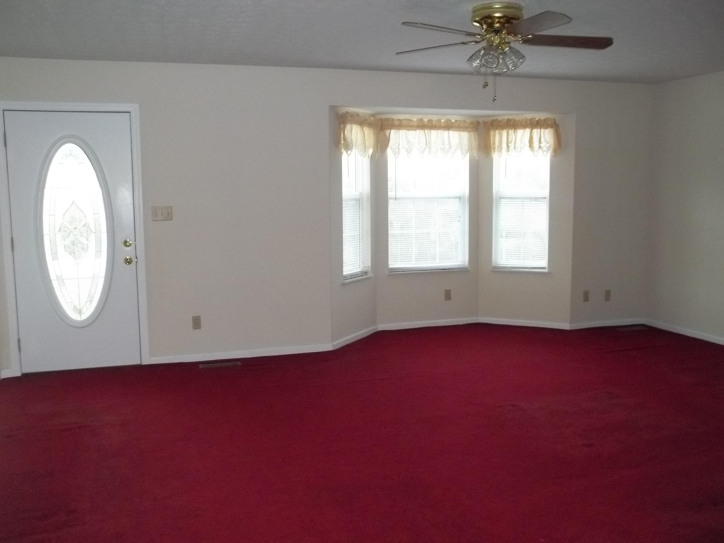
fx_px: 690
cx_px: 362
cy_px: 272
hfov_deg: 55.4
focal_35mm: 33
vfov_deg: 42.9
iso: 320
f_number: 3.3
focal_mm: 5.9
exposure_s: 1/40
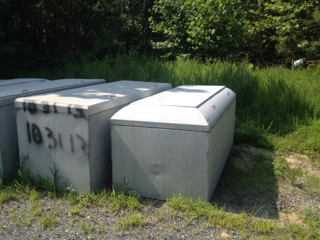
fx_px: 324
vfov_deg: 40.7
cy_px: 120
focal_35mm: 35
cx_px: 160
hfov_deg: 52.6
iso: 50
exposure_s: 1/951
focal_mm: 4.28
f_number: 2.4
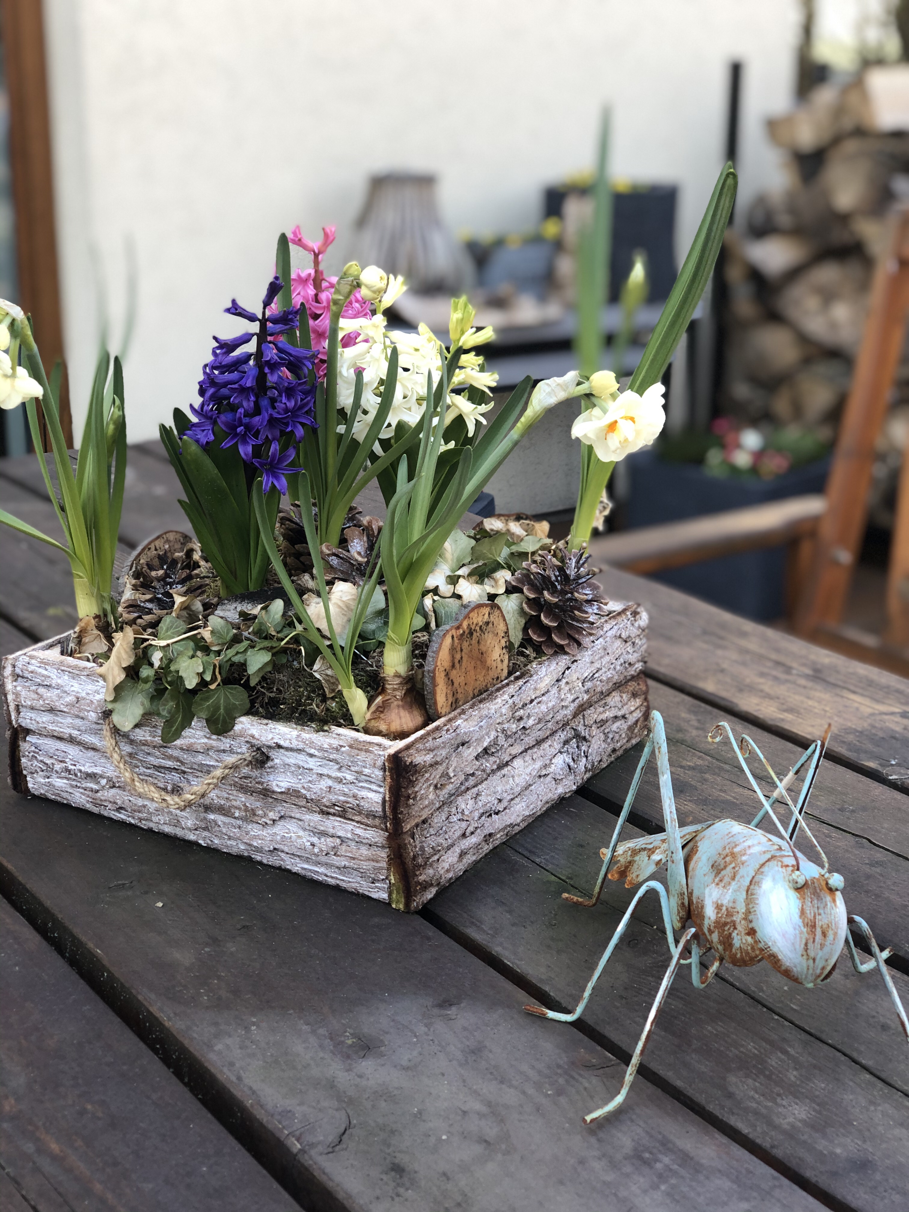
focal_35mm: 52
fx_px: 1821
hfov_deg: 28.0
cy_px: 606
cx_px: 454
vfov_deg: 36.8
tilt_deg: -15.9
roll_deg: -0.2
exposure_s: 1/60
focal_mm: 6
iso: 20
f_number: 2.4
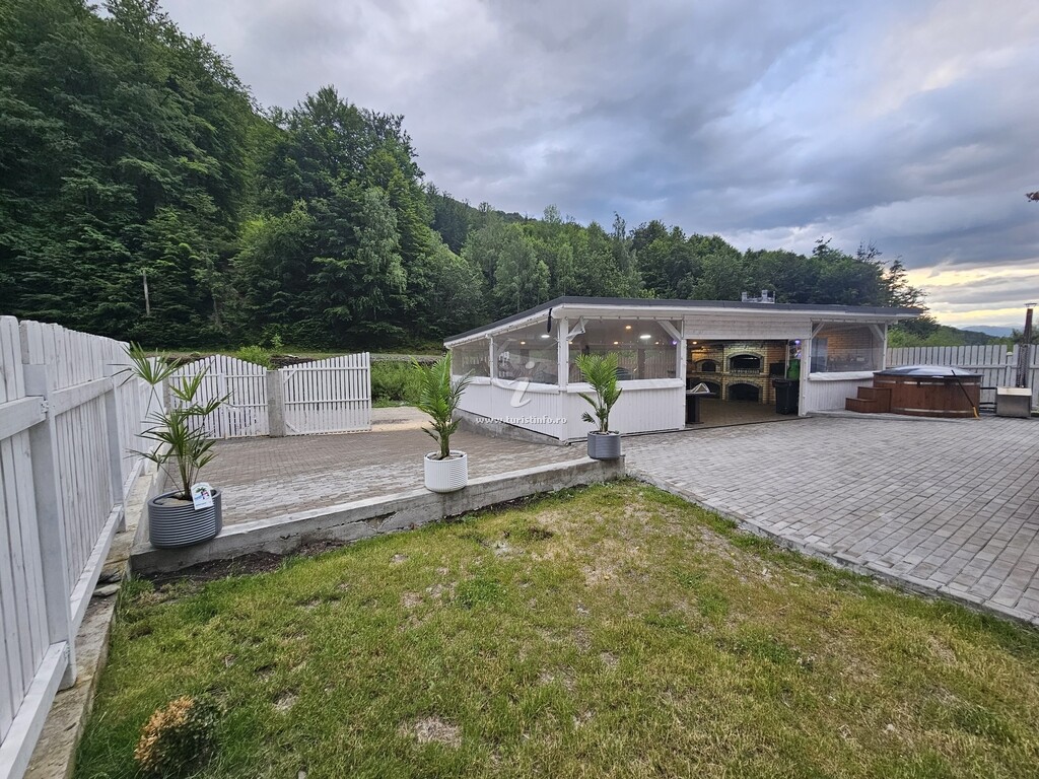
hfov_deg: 106.2
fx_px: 390
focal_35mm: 13
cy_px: 390
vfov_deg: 89.9
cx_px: 520
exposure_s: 1/100
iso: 80
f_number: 2.2
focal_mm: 2.2
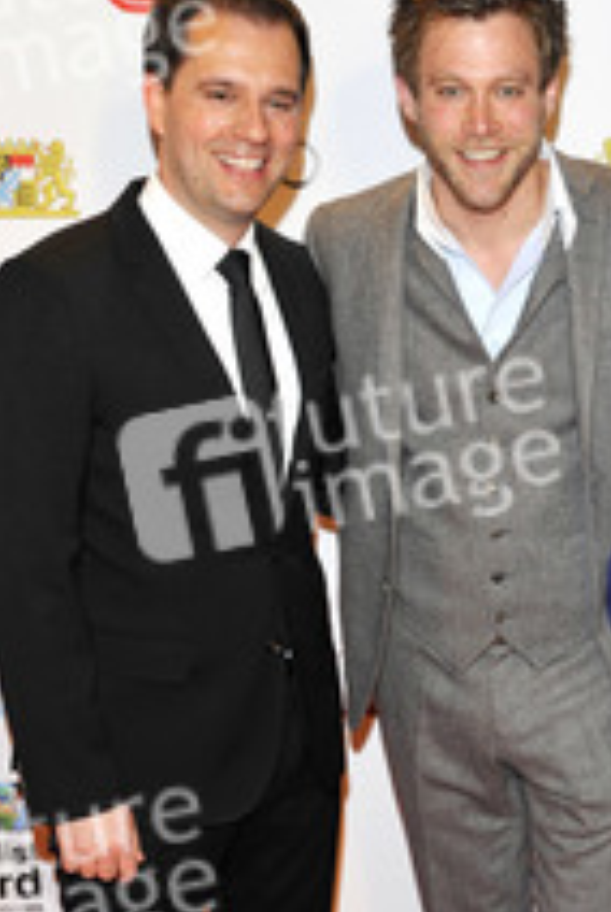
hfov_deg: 20.5
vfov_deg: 30.0
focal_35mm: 66
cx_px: 467
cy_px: 675
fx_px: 1675
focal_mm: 35
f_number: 6.3
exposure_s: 1/250
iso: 800
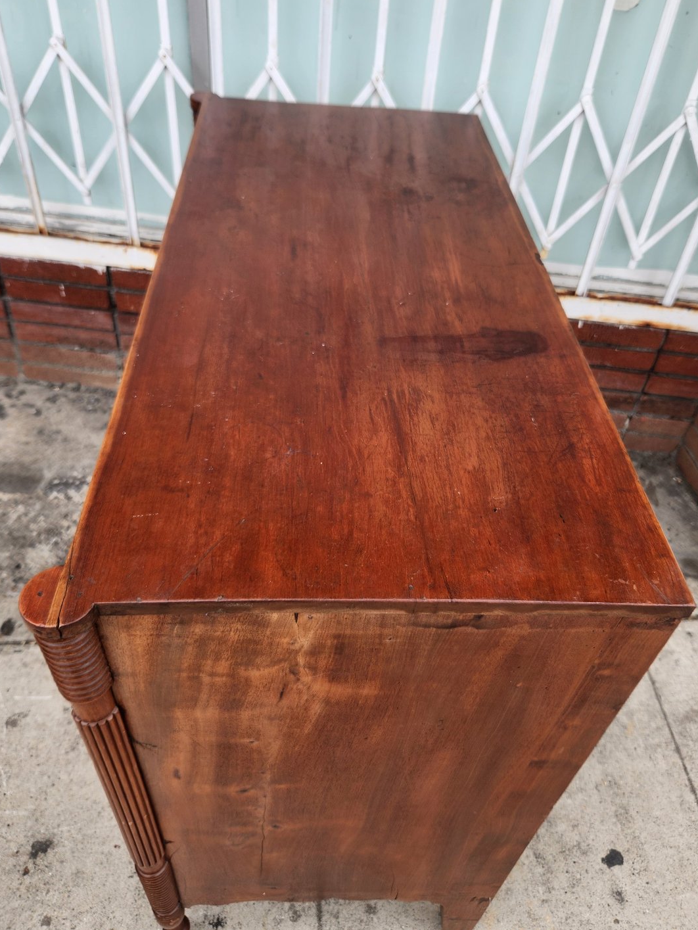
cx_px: 370
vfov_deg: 67.3
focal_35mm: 26
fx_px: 699
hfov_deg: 53.1
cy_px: 465
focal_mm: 5.4
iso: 20
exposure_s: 1/279
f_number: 1.8
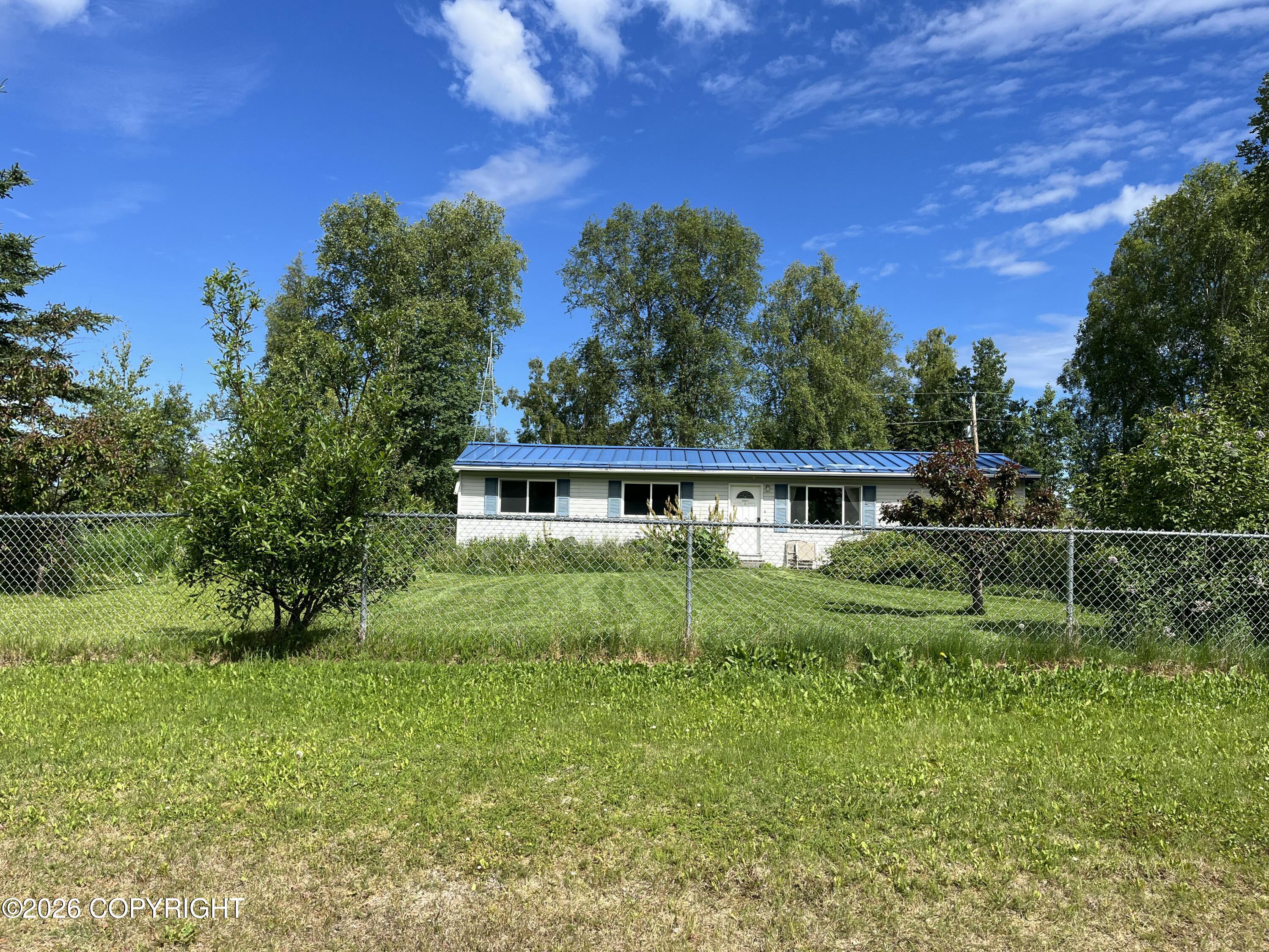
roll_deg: -1.1
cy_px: 476
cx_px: 634
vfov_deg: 53.1
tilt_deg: +4.5
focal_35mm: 26
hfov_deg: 67.3
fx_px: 953
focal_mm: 5.1
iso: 50
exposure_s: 1/3135
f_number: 1.6
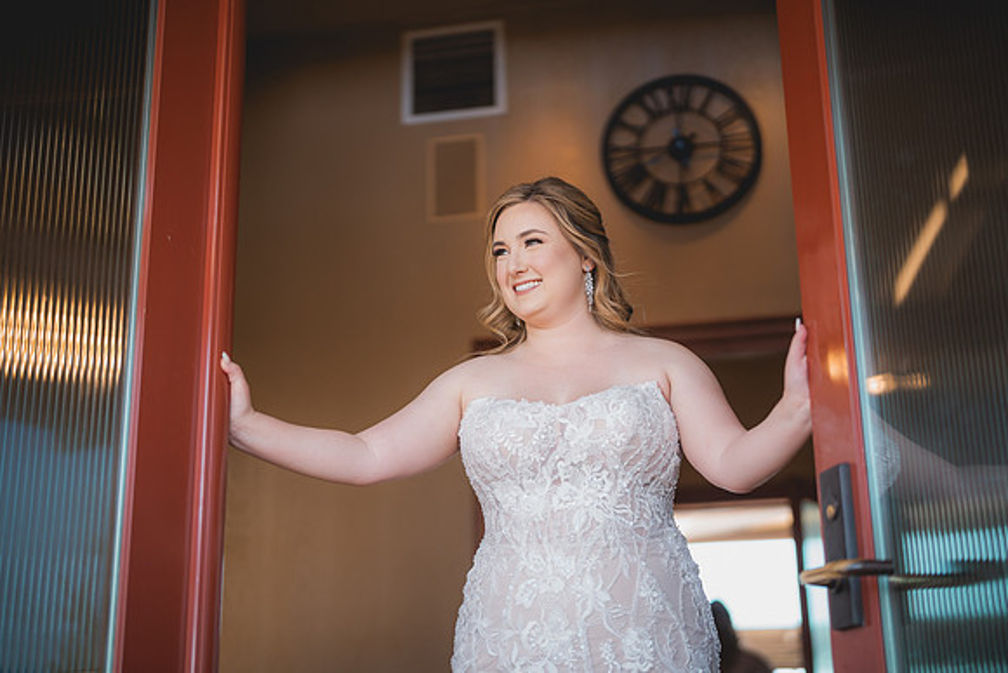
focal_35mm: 50
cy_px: 336
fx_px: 1400
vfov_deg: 27.0
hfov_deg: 39.6
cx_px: 504
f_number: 1.4
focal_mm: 50
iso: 1250
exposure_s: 1/3200
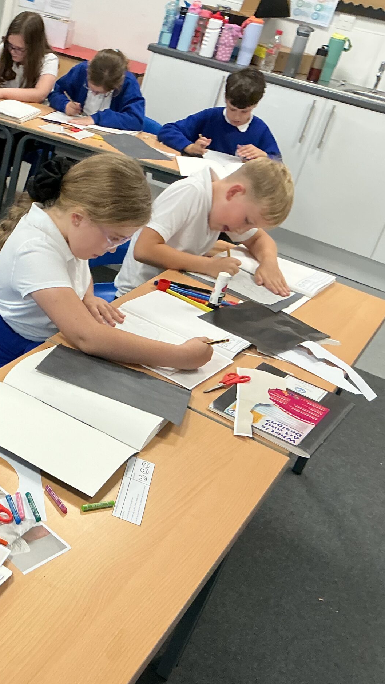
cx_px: -63
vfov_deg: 47.4
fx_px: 780
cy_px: 349
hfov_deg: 25.2
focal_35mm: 43
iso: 100
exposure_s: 1/60
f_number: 1.8
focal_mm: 3
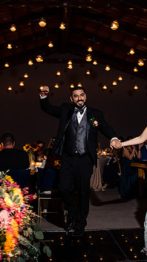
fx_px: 298
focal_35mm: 43
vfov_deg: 47.3
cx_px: 72
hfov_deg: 27.7
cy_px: 122
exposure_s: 1/40
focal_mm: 24
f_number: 7.1
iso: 2000
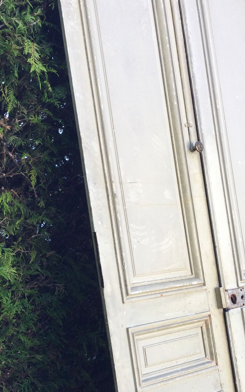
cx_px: 118
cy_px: 268
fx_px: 705
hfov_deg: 19.7
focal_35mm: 66
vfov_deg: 30.8
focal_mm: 3.3
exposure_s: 1/100
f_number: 2.4
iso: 32
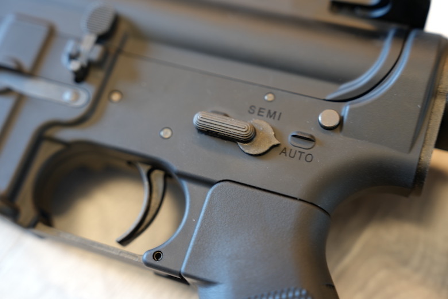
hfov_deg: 36.9
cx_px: 224
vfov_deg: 25.1
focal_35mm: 54
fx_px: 672
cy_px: 150
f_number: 2.8
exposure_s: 1/4
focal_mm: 54
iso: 200
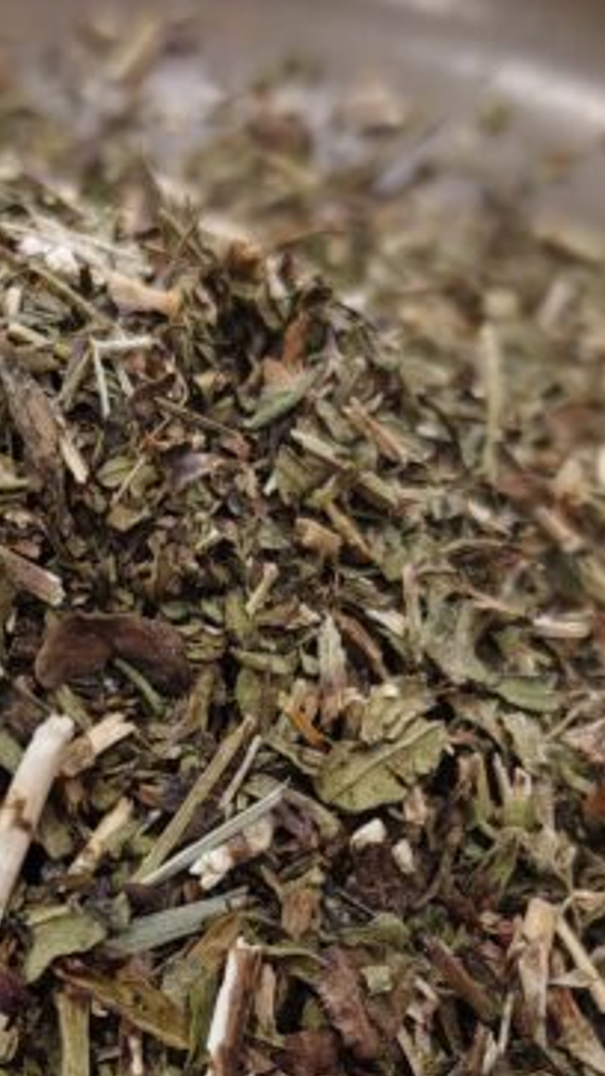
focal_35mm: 83
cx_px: 0
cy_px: 990
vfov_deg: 24.8
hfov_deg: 14.3
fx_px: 2369
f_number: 2
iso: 250
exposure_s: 1/50
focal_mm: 6.83
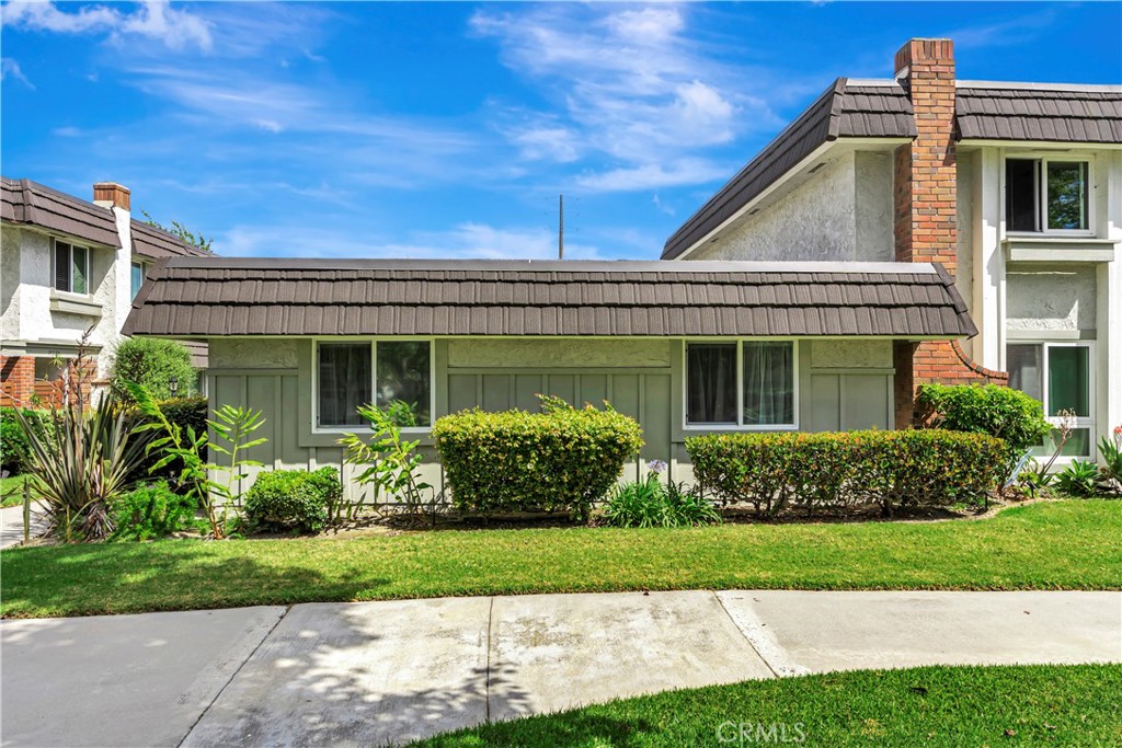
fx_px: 717
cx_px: 561
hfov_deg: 76.1
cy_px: 374
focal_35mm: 23
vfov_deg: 55.1
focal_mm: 15.6
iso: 100
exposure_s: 1/500
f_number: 5.6
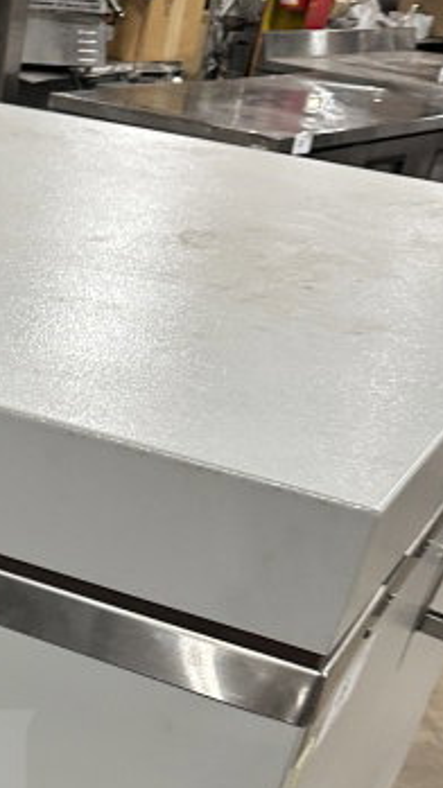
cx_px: -170
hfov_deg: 18.1
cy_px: 888
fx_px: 1275
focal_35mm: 61
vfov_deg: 30.4
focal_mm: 6.86
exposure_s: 1/68
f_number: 1.78
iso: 250
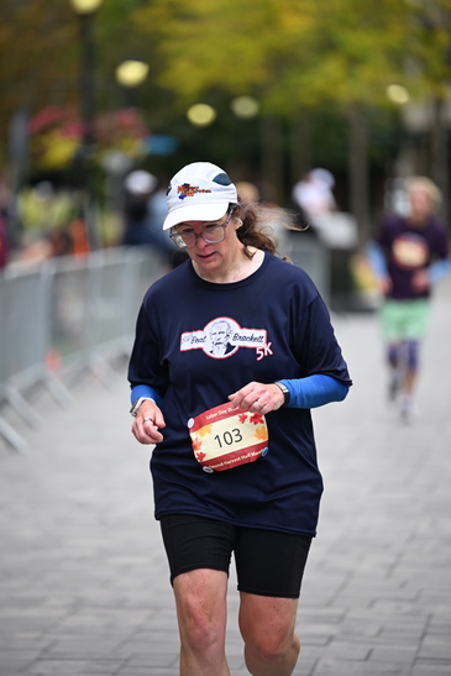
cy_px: 339
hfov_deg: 7.8
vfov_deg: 11.7
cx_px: 226
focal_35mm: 176
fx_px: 3305
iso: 640
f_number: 2.8
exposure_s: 1/2500
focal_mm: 175
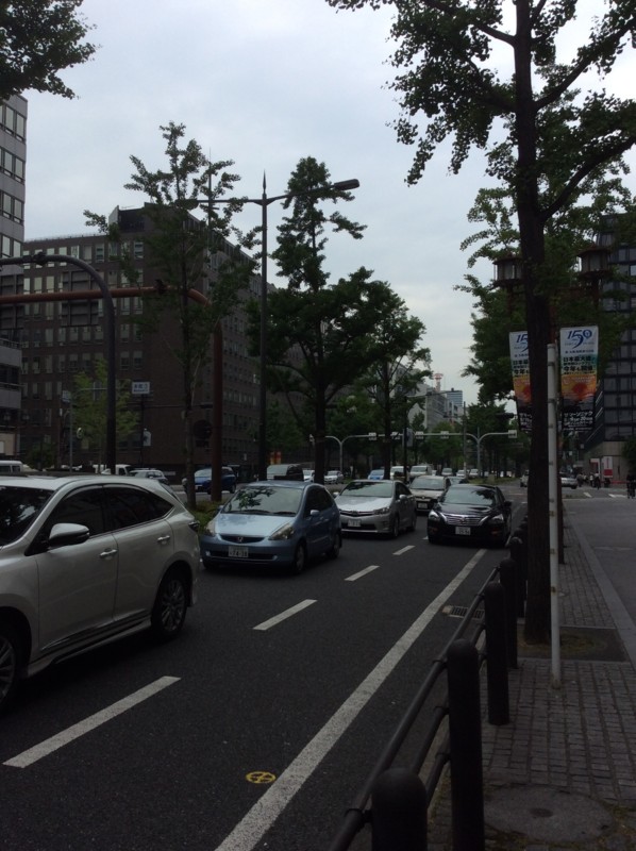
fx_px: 786
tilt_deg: +0.7
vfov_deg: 56.9
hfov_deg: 44.1
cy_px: 426
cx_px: 318
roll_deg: +0.9
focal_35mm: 32
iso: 32
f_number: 2.4
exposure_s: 1/1217
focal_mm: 3.3
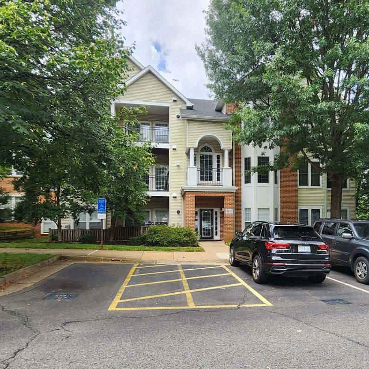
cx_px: 231
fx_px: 253
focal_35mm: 21
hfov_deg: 71.0
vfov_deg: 71.6
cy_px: 215
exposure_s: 1/324
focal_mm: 2.2
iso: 50
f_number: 2.2
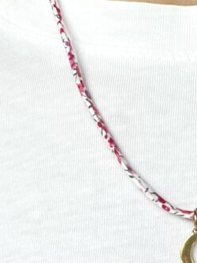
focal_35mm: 72
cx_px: 199
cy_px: 221
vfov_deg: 26.4
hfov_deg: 19.8
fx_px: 546
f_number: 2.2
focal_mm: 2.71
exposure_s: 1/72
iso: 100
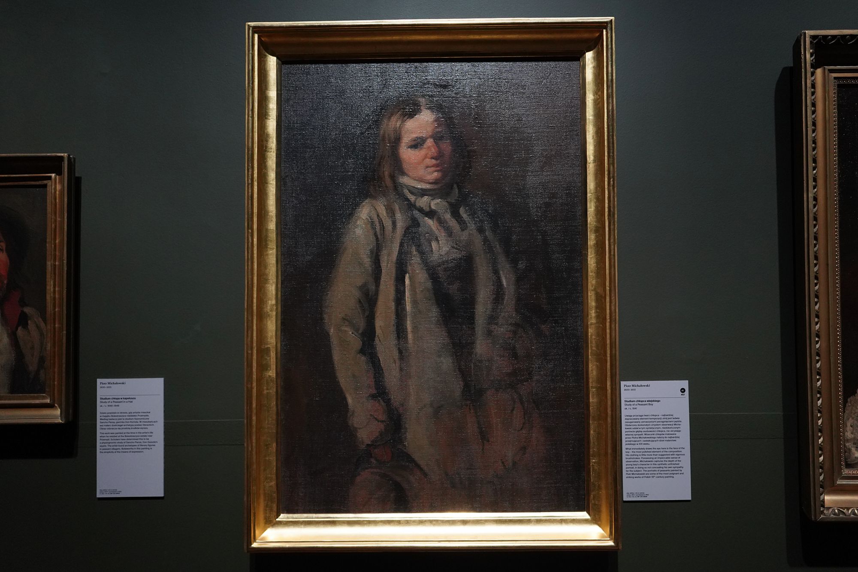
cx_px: 429
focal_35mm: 24
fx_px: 572
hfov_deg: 73.7
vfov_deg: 53.1
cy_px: 286
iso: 3200
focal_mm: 24
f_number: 3.5
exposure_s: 1/80
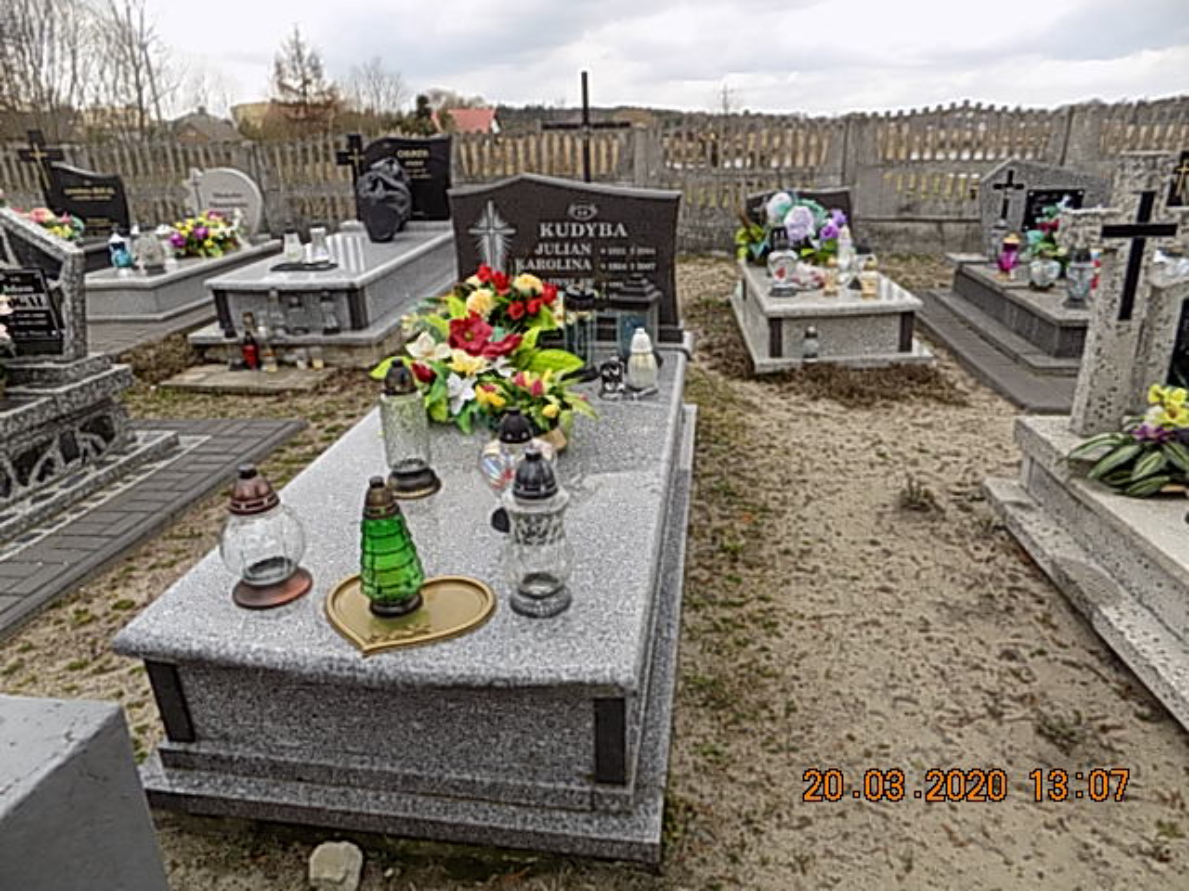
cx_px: 594
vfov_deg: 58.9
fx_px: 790
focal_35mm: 23
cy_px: 446
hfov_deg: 73.9
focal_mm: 4
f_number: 3.1
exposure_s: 1/400
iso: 80
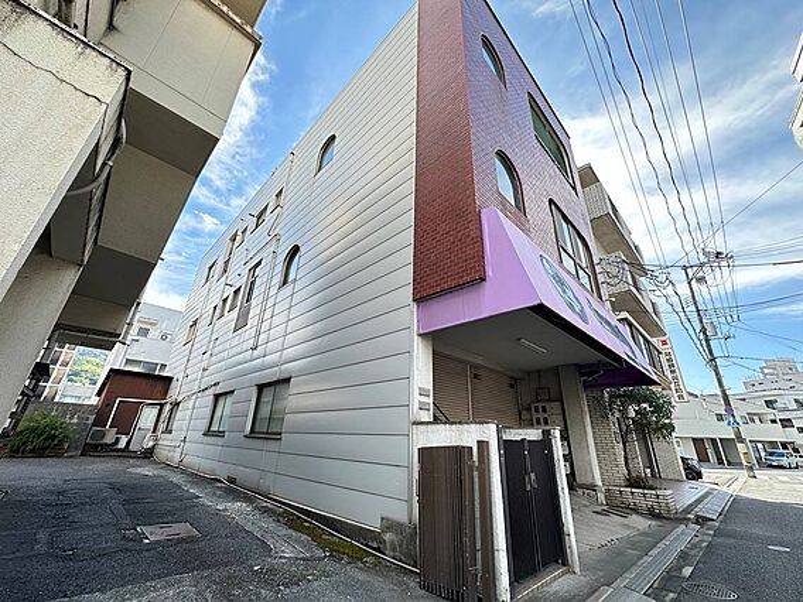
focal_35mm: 14
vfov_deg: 85.7
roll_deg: -2.8
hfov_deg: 102.1
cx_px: 402
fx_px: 325
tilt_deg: +23.3
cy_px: 301
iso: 40
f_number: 2.2
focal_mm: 2.22
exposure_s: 1/348
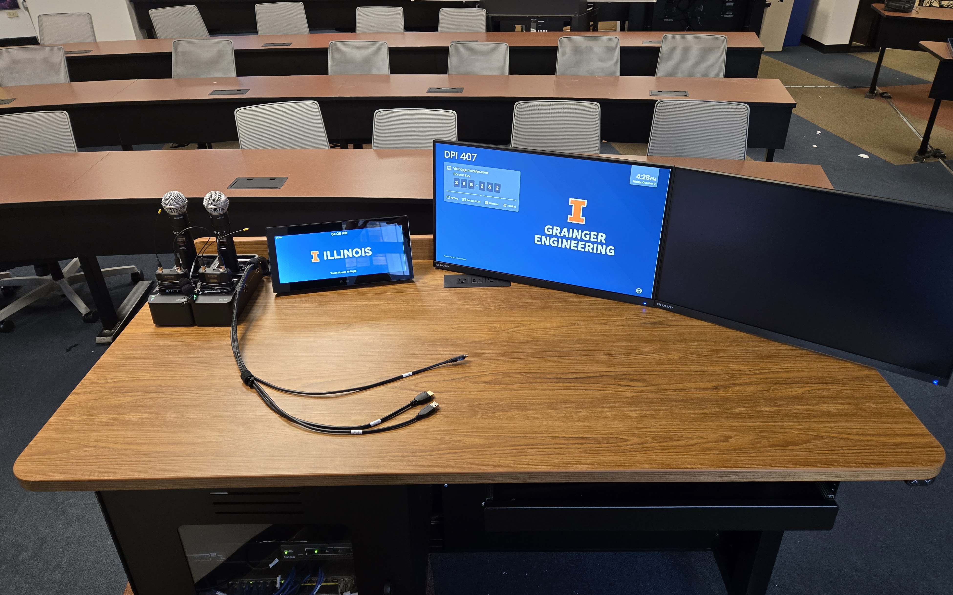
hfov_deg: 72.5
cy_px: 269
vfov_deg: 49.2
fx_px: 649
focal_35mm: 25
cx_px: 477
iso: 320
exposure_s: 1/120
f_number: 1.8
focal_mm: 5.4
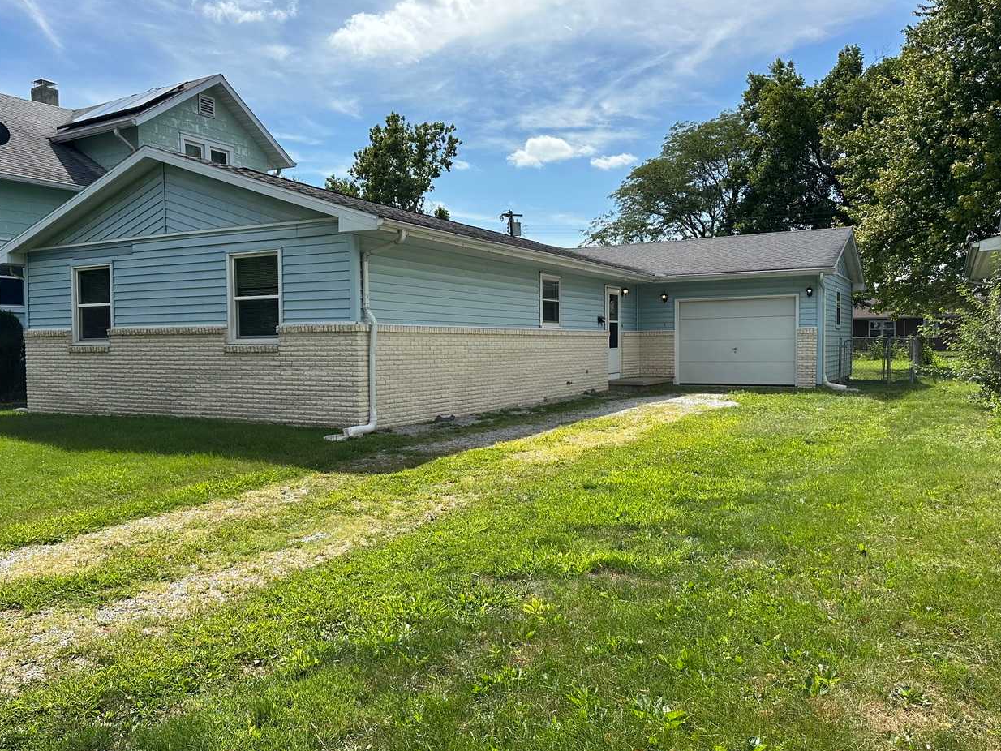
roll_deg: +0.1
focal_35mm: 28
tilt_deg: -2.4
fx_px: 810
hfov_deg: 63.2
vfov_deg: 49.8
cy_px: 370
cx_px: 442
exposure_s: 1/4545
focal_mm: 6.86
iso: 80
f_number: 1.78
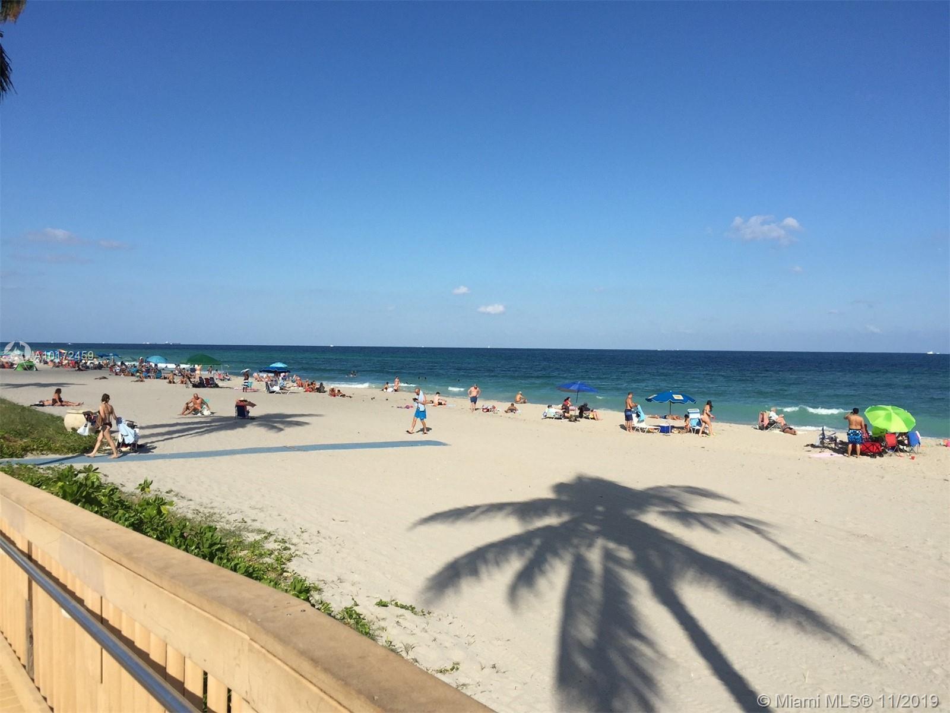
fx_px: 796
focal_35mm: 29
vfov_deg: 48.2
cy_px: 356
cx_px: 475
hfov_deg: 61.7
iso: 32
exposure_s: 1/3597
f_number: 2.2
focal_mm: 4.15
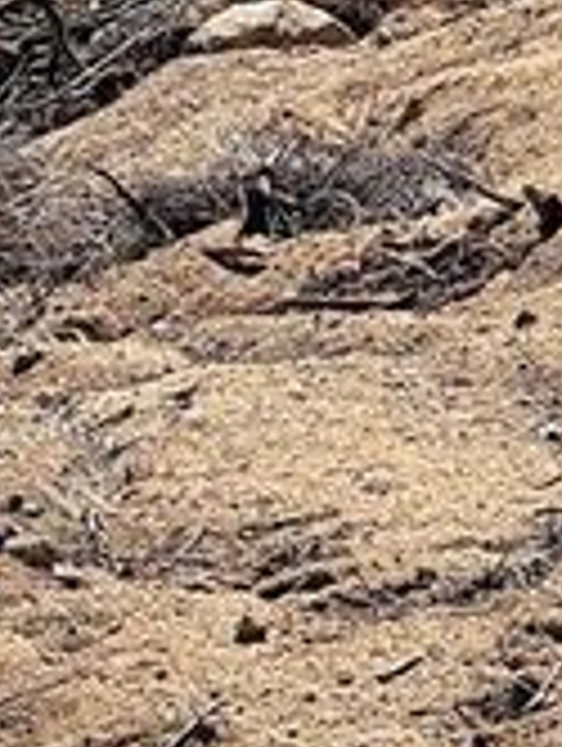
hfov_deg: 4.5
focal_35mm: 328
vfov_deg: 5.9
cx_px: 656
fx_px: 7082
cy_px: -731
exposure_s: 1/2137
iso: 20
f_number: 2.2
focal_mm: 7.5
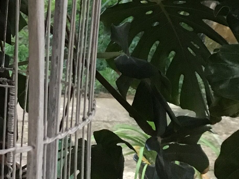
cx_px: -50
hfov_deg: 15.0
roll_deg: +0.3
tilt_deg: -3.6
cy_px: -91
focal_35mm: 127
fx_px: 877
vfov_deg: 11.2
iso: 250
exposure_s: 1/33
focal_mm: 4.15
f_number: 2.2
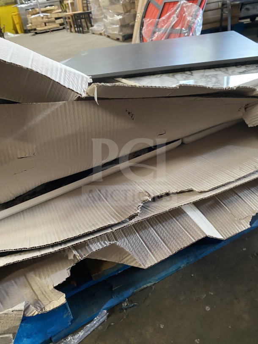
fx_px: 258
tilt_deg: -32.4
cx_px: 129
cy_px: 172
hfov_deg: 53.1
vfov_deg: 67.3
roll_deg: +9.7
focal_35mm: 26
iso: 640
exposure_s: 1/30
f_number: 1.8
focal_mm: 4.25
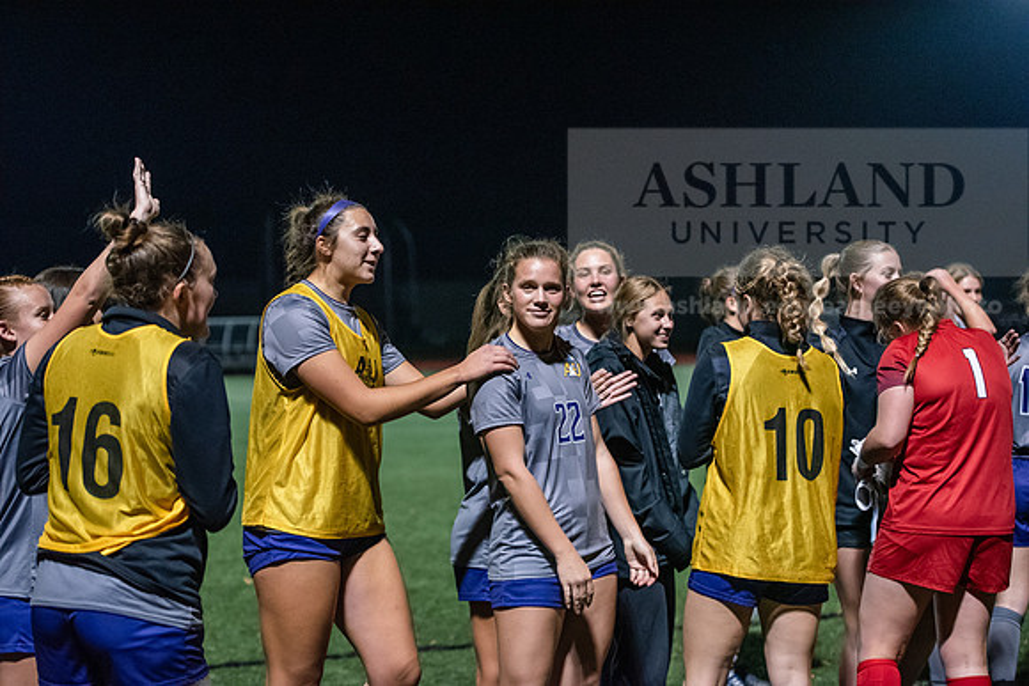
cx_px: 514
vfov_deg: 19.5
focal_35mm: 70
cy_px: 343
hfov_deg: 28.8
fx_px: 2001
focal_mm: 70
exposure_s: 1/800
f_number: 3.2
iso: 8000
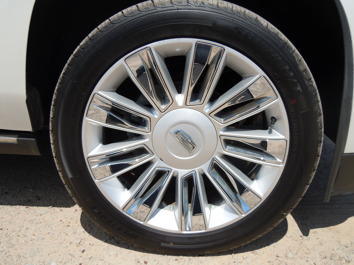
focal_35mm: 30
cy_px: 132
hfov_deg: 60.0
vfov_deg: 46.8
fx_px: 307
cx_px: 177
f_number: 7
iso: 100
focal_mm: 5.4
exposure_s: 1/320
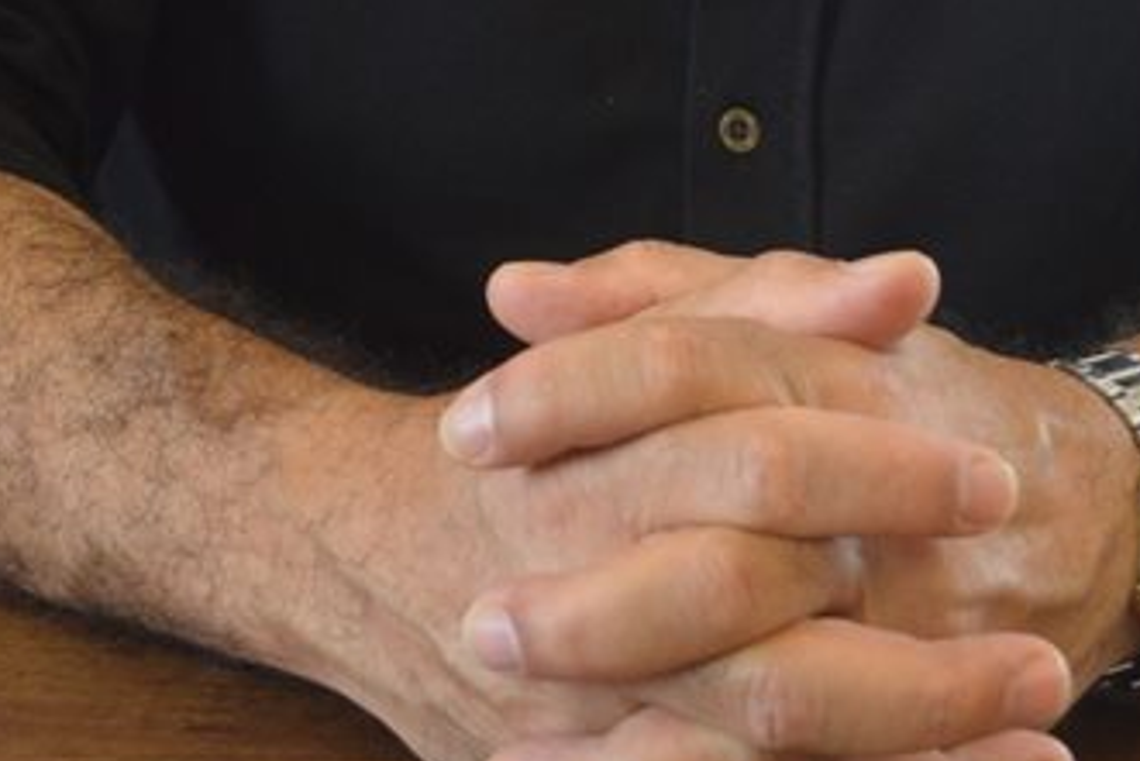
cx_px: 678
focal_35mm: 136
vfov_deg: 9.5
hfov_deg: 15.1
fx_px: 4308
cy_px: -709
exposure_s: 1/25
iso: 400
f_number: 3.8
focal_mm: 22
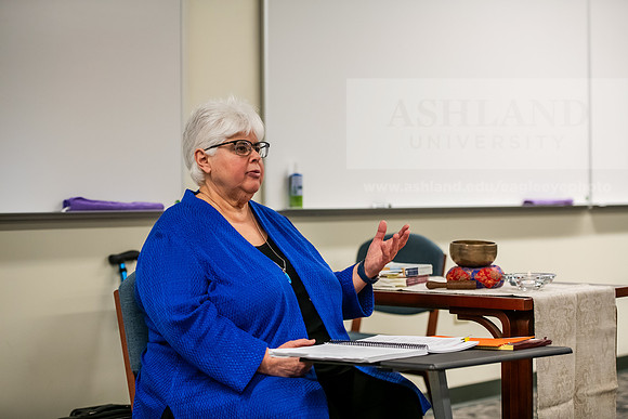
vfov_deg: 17.5
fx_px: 1361
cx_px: 314
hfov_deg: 26.0
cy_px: 210
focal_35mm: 78
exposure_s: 1/200
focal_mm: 78
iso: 1600
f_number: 2.8
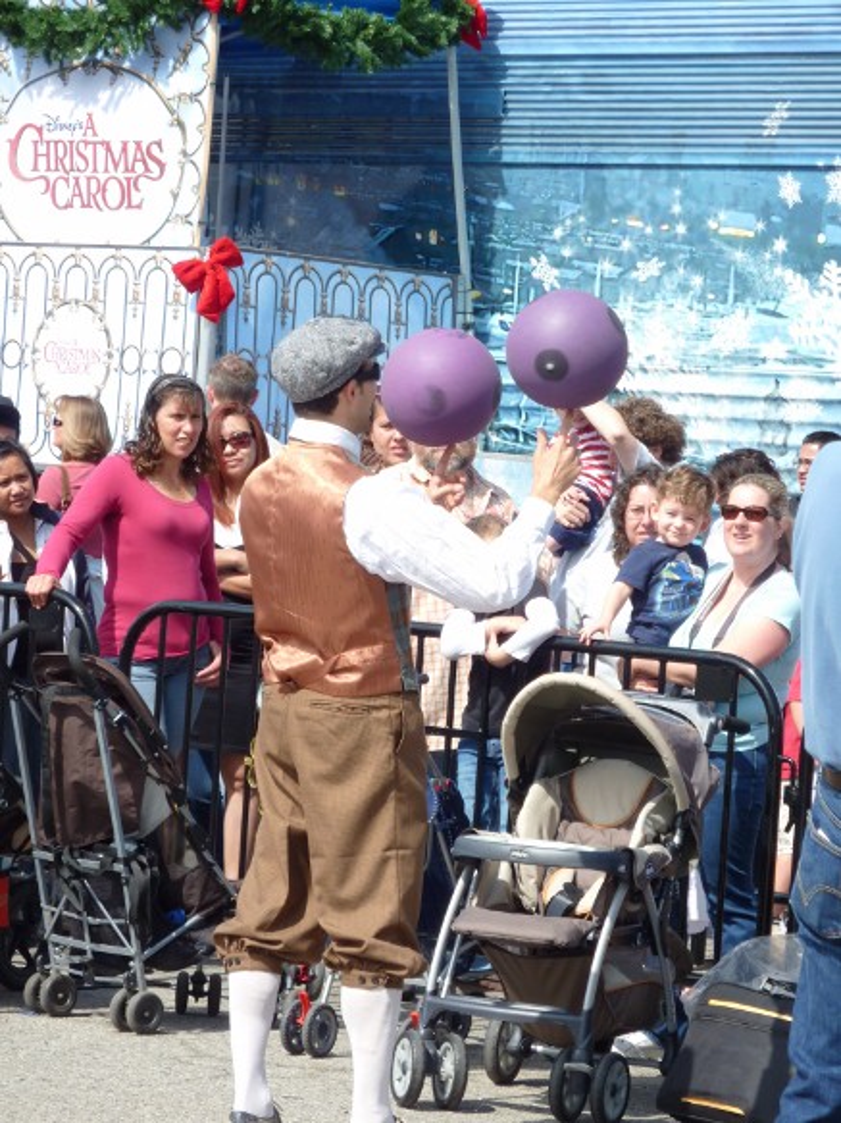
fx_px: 4764
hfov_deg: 10.1
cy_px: 562
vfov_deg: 13.4
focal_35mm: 147
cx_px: 420
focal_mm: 24.1
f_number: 4.5
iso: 80
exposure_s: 1/400
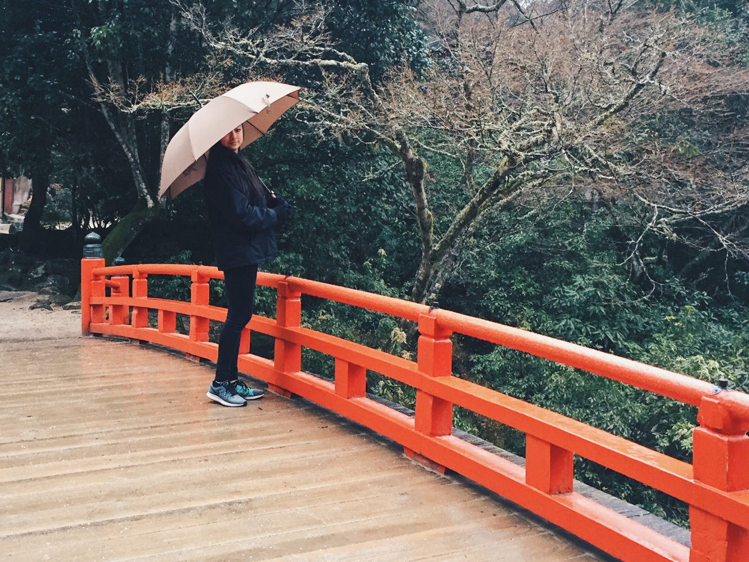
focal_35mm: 43
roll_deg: -1.4
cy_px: 217
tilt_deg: -1.8
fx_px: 930
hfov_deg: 43.6
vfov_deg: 33.5
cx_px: 300
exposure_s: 1/30
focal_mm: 4.15
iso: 100
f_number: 2.2
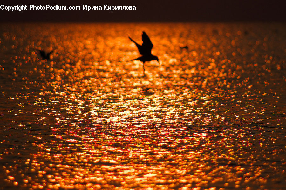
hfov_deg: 4.6
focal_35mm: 450
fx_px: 3575
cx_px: 143
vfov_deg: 3.1
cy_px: 95
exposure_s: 1/4000
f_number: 5.8
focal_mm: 300
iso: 200
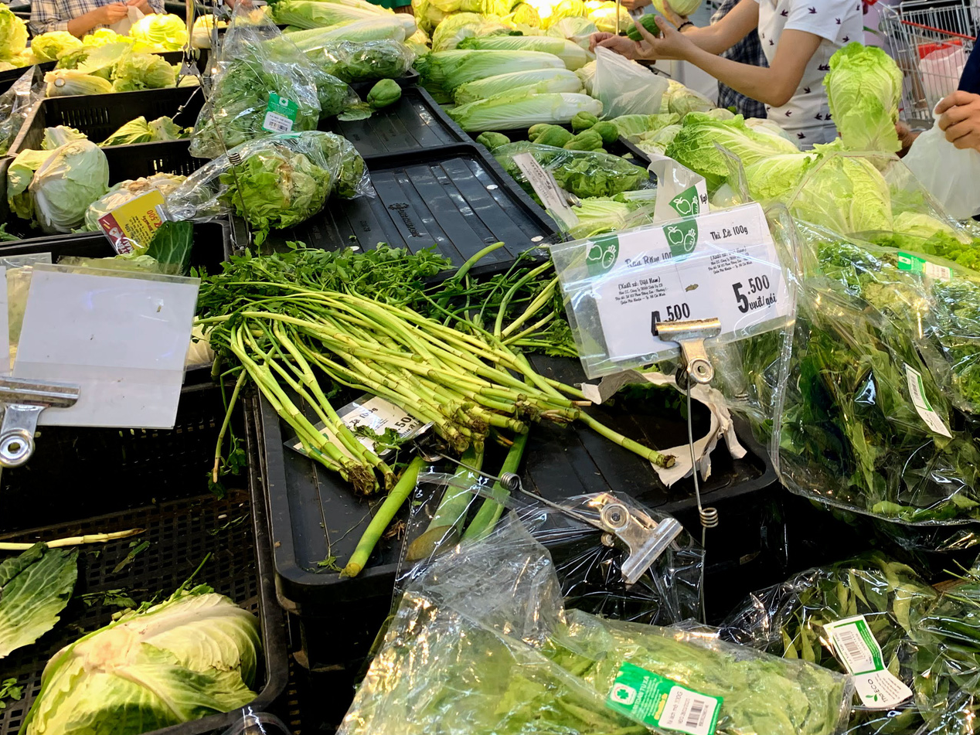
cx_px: 685
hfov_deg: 44.8
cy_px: 172
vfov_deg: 34.3
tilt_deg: -16.0
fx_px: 1161
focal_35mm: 41
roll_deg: +0.8
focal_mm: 4.25
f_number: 1.8
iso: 64
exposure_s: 1/100
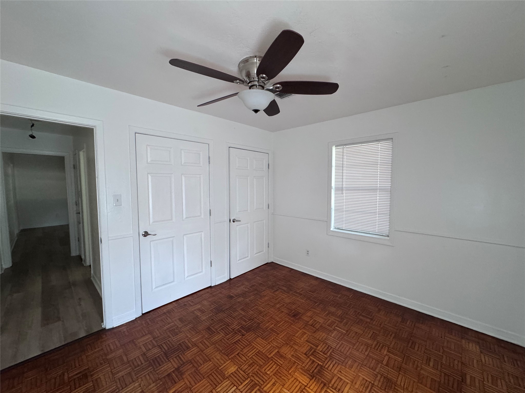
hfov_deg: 102.1
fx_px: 212
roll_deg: -0.1
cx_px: 262
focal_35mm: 14
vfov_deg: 85.7
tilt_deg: -3.9
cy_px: 196
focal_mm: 2.22
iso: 320
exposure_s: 1/66
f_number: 2.2
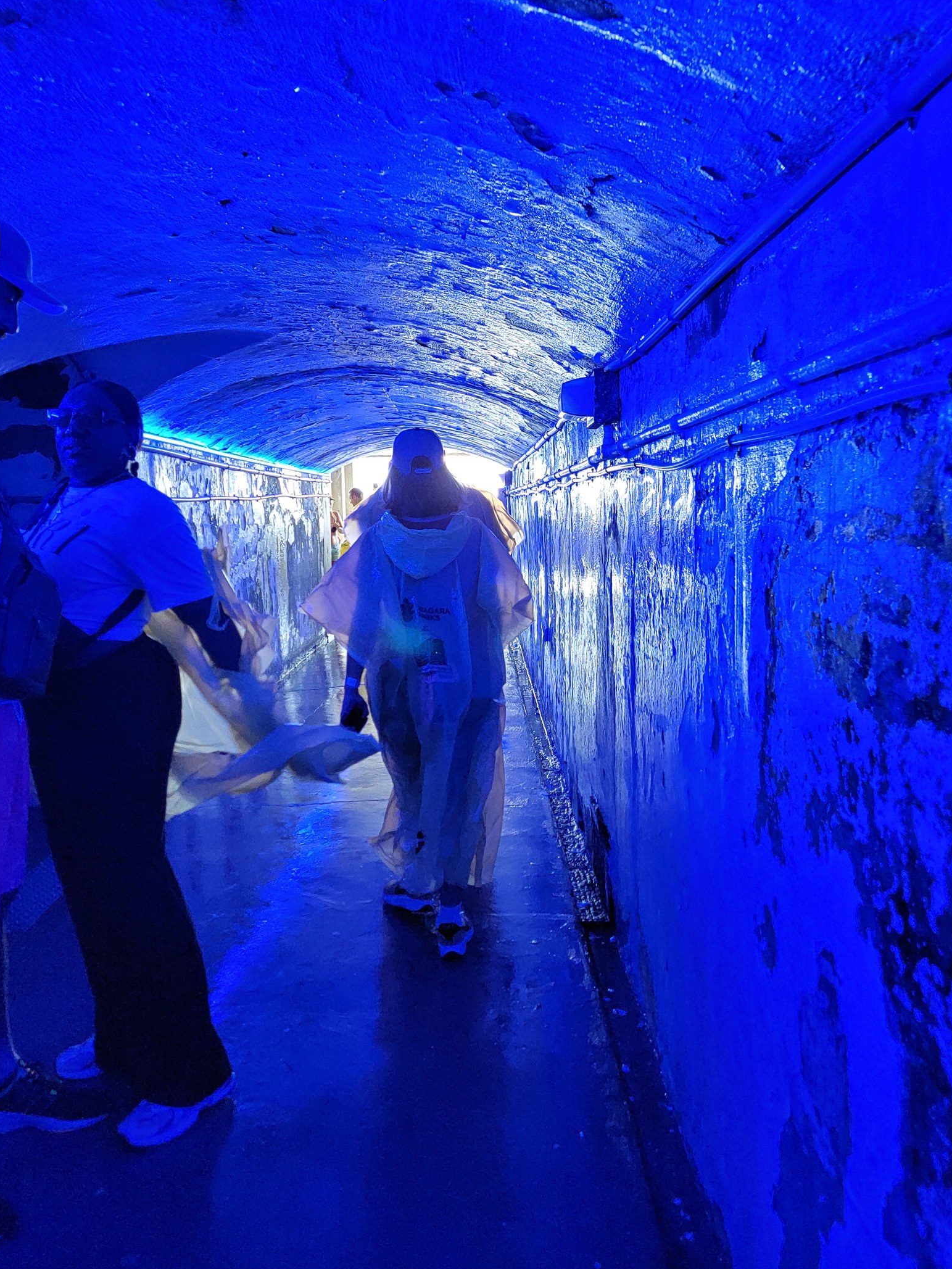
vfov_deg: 63.1
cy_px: 532
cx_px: 450
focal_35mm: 28
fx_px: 1027
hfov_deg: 49.7
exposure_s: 1/40
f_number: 1.8
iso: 250
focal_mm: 6.7
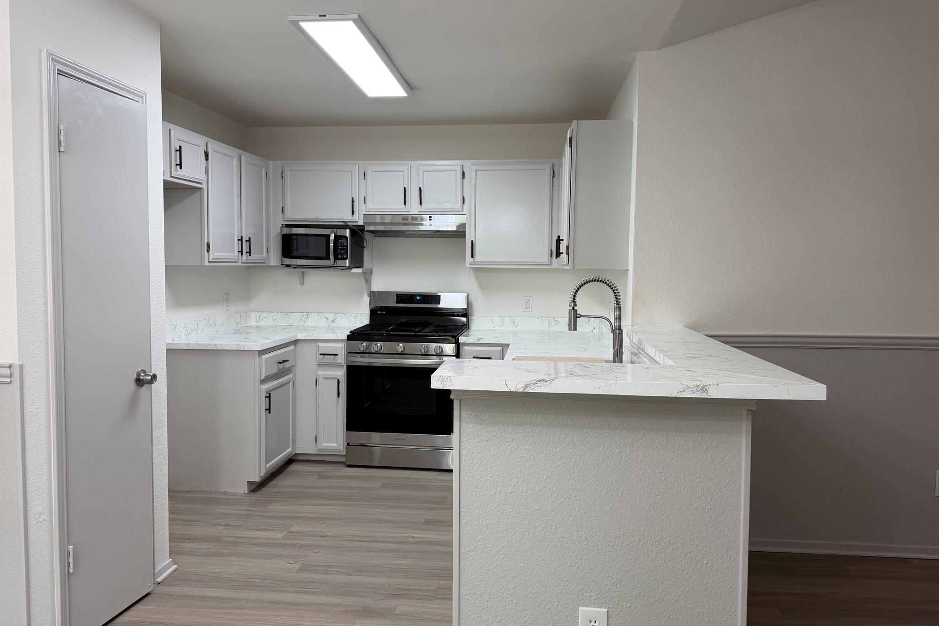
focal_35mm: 25
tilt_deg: -2.7
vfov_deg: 51.2
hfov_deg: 71.5
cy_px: 293
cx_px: 469
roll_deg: -0.5
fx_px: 652
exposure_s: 1/120
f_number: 1.78
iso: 125
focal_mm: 6.76
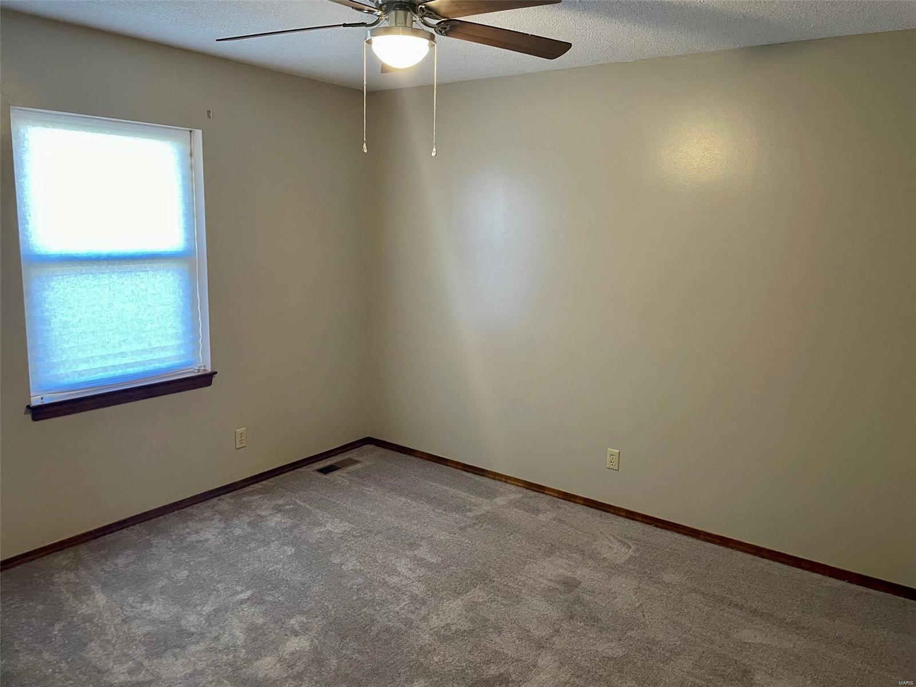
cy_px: 344
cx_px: 458
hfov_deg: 67.3
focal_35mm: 26
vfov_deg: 53.1
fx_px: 688
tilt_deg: -8.6
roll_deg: -1.5
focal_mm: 4.2
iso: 400
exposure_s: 1/60
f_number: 1.6
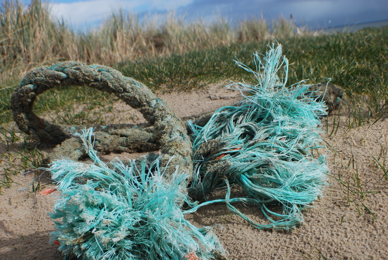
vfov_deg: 19.8
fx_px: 745
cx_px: 194
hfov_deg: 29.2
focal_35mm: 69
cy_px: 130
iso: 100
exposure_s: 1/250
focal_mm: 46
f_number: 8
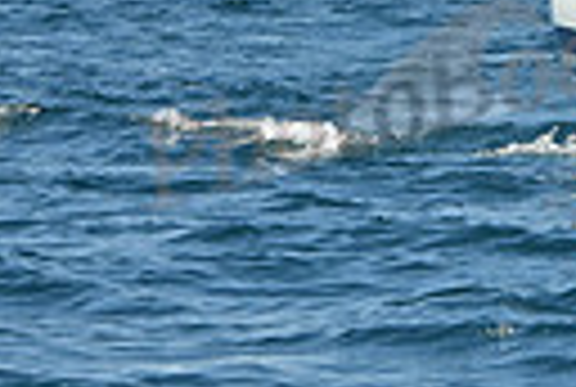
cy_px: -205
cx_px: 1012
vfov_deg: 1.9
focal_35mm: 723
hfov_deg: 2.8
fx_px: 11595
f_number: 10
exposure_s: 1/1000
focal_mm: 160
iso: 320
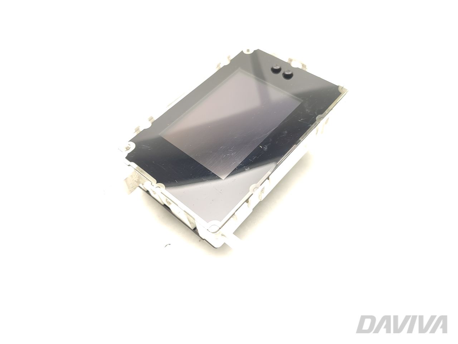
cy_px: 172
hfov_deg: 71.6
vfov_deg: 56.8
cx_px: 229
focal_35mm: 24
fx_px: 318
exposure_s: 1/80
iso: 200
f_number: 1.89
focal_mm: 5.89
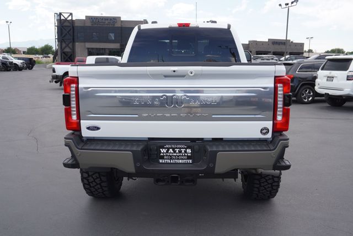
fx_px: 339
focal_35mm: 34
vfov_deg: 38.4
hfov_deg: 55.1
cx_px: 176
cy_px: 118
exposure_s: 1/160
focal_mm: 23
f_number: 6.3
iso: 100
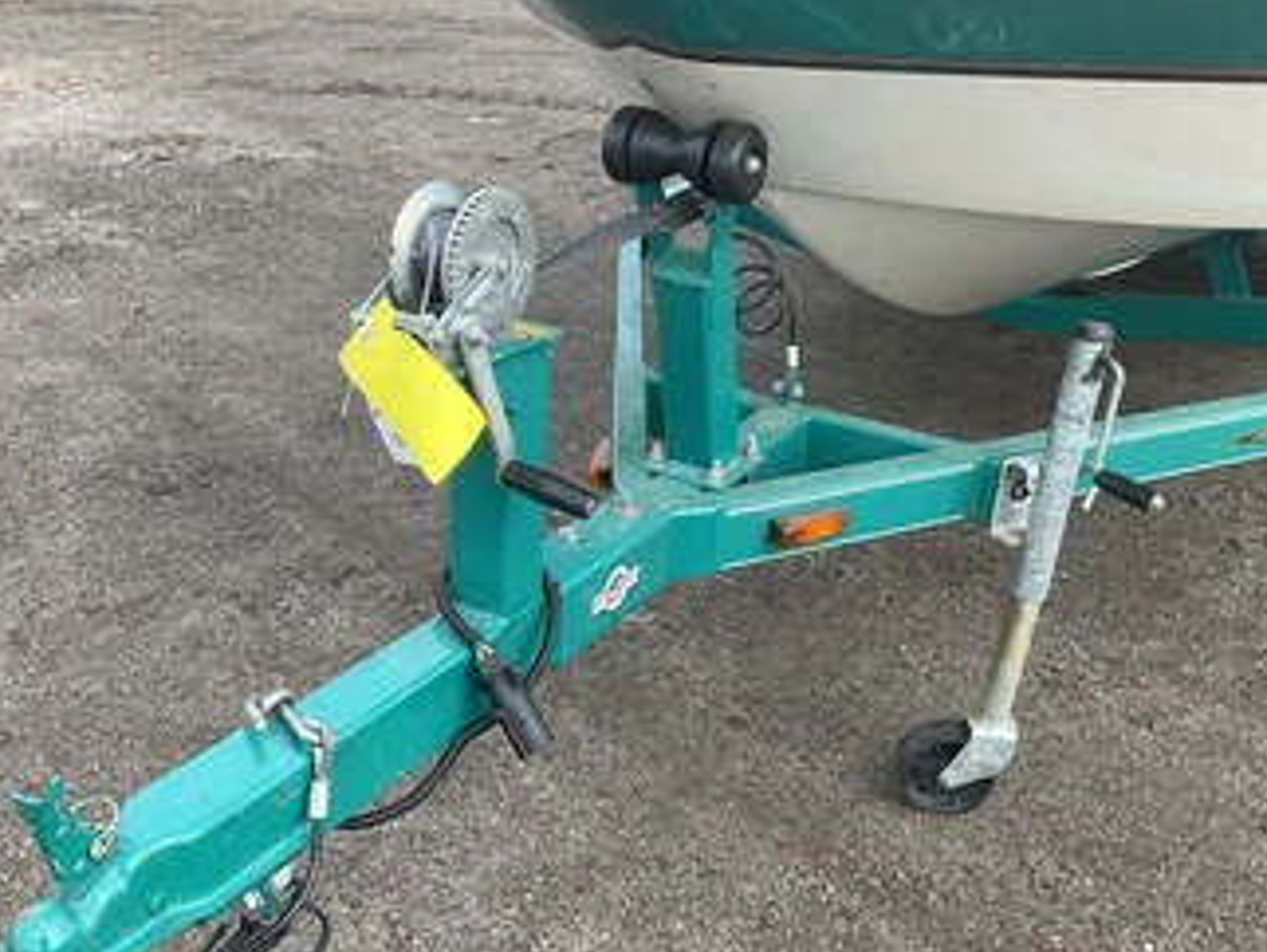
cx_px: 622
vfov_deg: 39.6
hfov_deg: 51.3
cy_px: 543
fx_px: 1319
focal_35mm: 36
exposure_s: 1/391
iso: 25
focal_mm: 3
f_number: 1.8
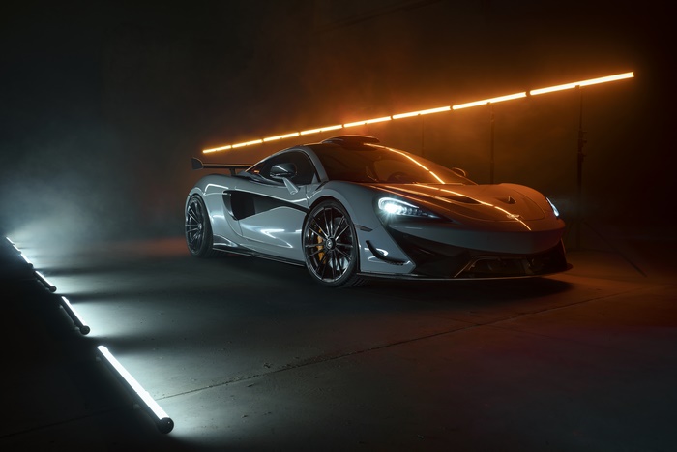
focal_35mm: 35
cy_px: 226
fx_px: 658
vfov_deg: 37.9
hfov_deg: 54.4
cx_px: 338
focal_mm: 35
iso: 200
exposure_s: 1/6
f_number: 9
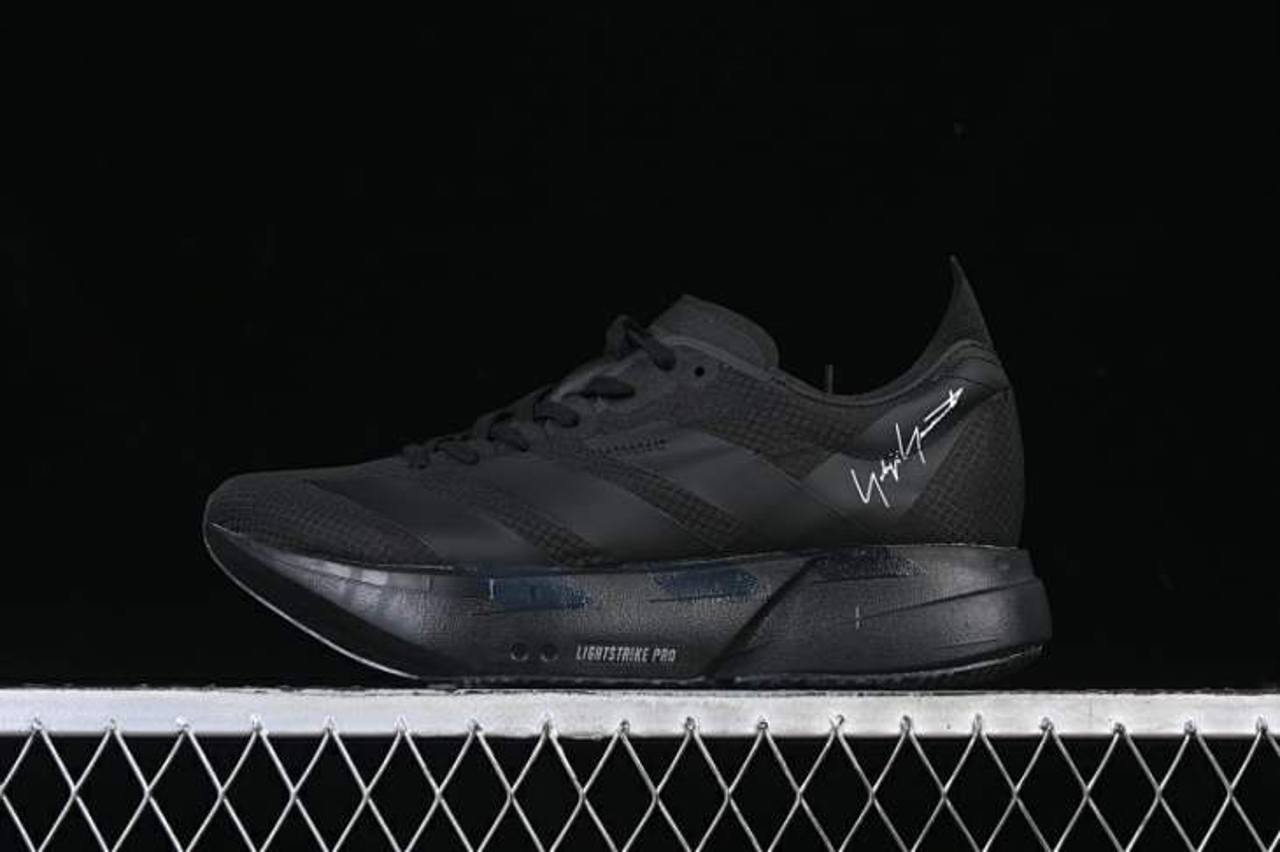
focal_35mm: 75
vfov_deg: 18.2
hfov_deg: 27.0
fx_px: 2665
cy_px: 426
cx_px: 640
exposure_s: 1/50
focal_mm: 50
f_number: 6.3
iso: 160
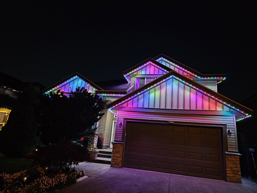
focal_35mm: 23
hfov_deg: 73.9
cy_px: 96
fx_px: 171
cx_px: 128
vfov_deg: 58.9
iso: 1600
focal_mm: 6.3
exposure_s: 1/24
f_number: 1.7
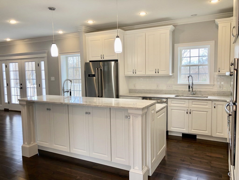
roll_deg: +1.4
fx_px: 193
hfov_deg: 63.4
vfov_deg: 49.7
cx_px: 120
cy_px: 90
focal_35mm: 28
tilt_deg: -4.6
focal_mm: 4
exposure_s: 1/120
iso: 64
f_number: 1.8
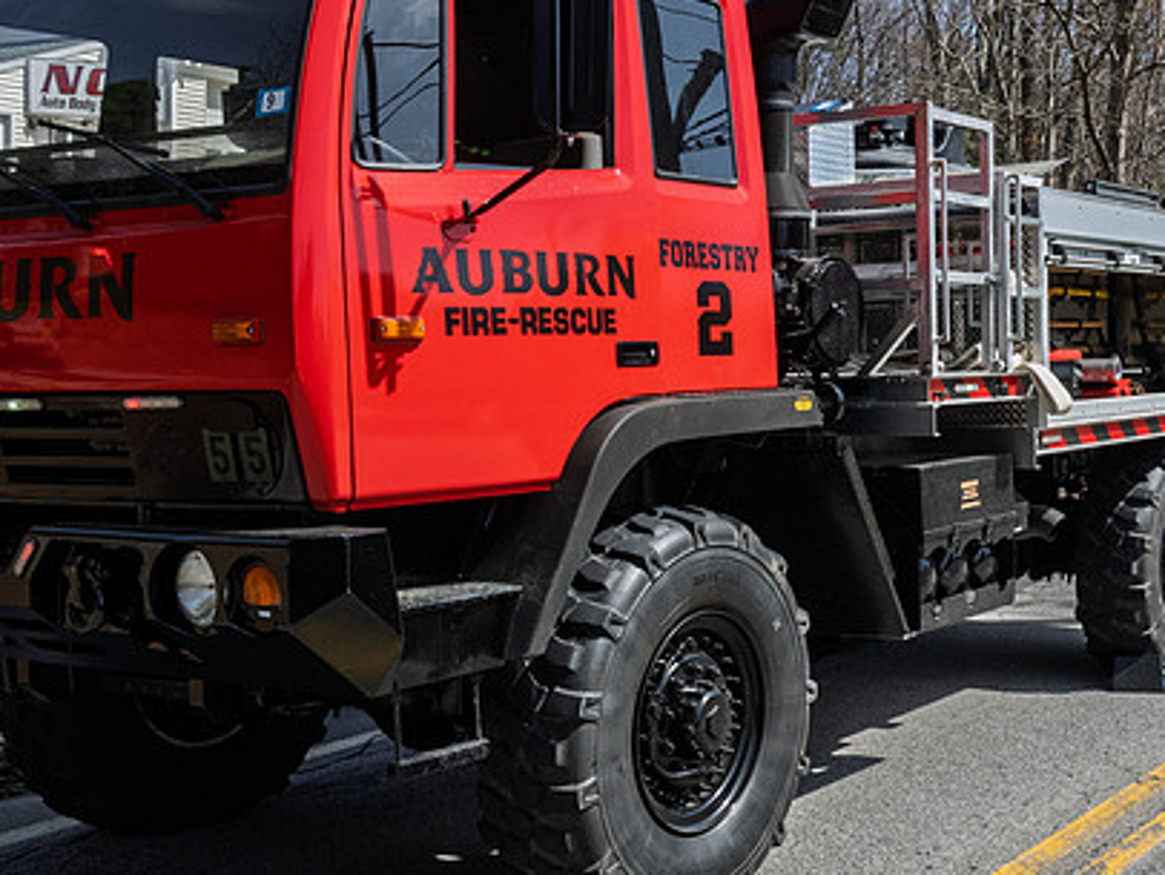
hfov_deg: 36.9
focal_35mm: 50
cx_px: 920
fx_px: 1684
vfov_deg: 29.1
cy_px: 393
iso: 1000
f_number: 14
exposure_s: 1/500
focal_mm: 26.5
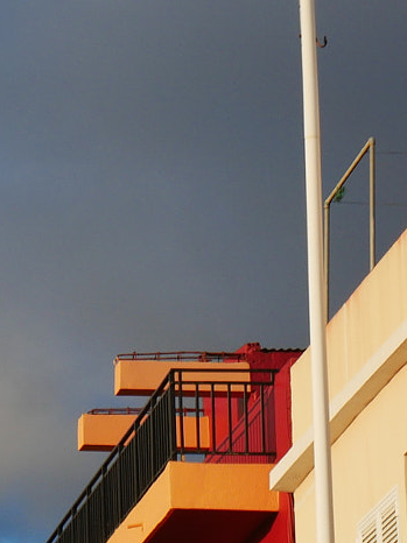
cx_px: -404
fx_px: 4205
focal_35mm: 268
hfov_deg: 5.4
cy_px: 579
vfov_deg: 7.4
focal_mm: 39
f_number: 6.3
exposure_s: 1/250
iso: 200
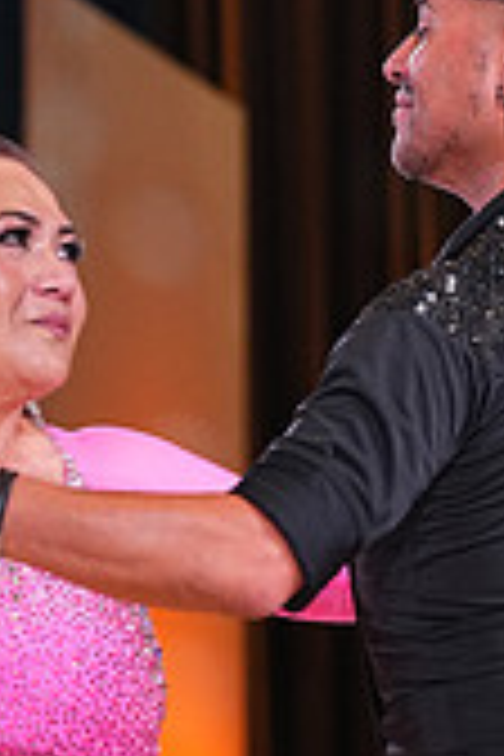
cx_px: 223
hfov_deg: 3.5
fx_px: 8252
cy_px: 1035
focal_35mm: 393
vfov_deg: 5.2
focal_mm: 114
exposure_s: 1/200
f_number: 5
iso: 2000
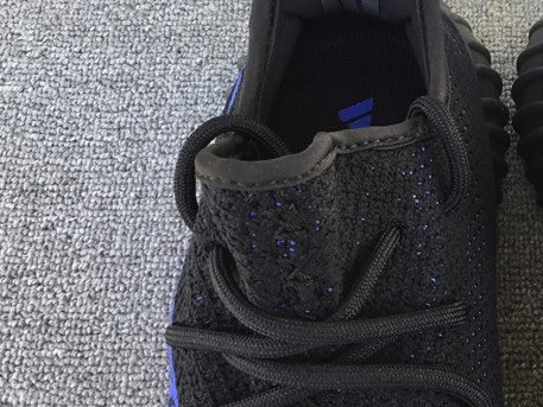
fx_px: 957
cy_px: 99
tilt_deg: -57.7
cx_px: 524
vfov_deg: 23.8
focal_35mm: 61
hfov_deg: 29.8
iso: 32
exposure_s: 1/100
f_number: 2.4
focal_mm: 3.3
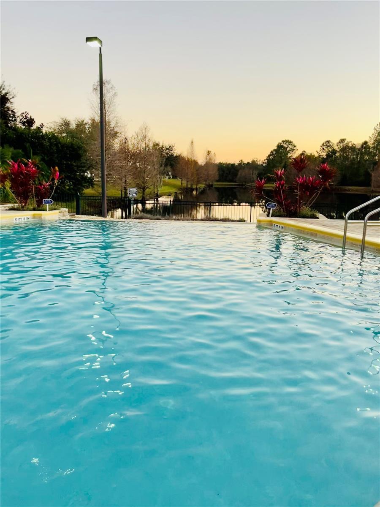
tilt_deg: -9.1
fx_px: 381
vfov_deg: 67.3
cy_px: 254
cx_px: 190
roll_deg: -3.8
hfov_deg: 53.1
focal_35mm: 26
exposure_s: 1/120
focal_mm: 5.1
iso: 100
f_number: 1.6
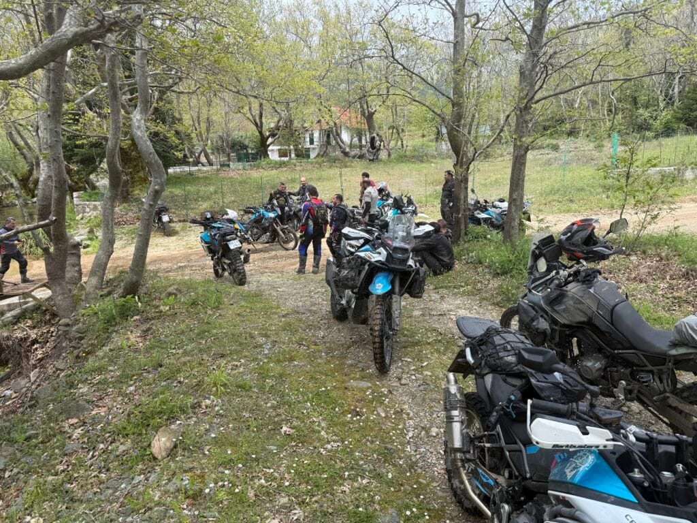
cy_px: 262
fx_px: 483
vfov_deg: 56.8
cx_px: 348
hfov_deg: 71.6
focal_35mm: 24
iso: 80
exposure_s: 1/1174
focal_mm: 6.76
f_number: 1.78
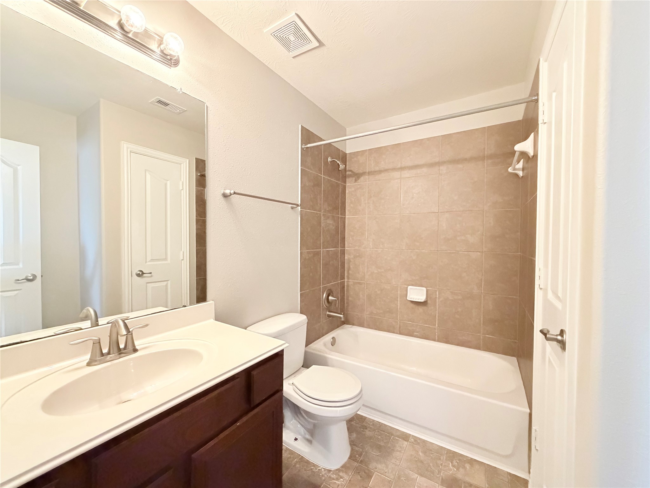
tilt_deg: -0.7
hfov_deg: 102.1
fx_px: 263
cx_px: 325
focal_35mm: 14
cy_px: 244
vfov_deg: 85.7
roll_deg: -0.5
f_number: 2.2
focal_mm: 2.22
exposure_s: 1/60
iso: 1250
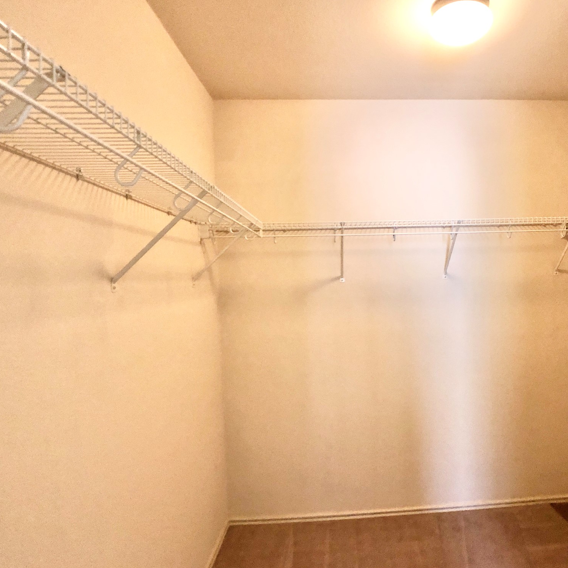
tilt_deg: -1.1
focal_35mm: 34
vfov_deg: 48.5
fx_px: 631
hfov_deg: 47.9
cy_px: 285
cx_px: 363
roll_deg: +1.9
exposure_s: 1/15
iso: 80
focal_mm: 4
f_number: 1.8
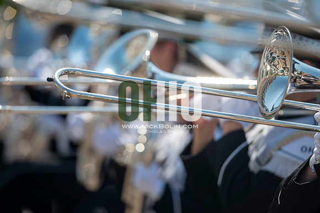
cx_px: 160
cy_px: 106
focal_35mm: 200
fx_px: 1777
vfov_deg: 6.9
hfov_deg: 10.3
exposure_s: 1/1600
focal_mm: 200
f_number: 2.8
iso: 100
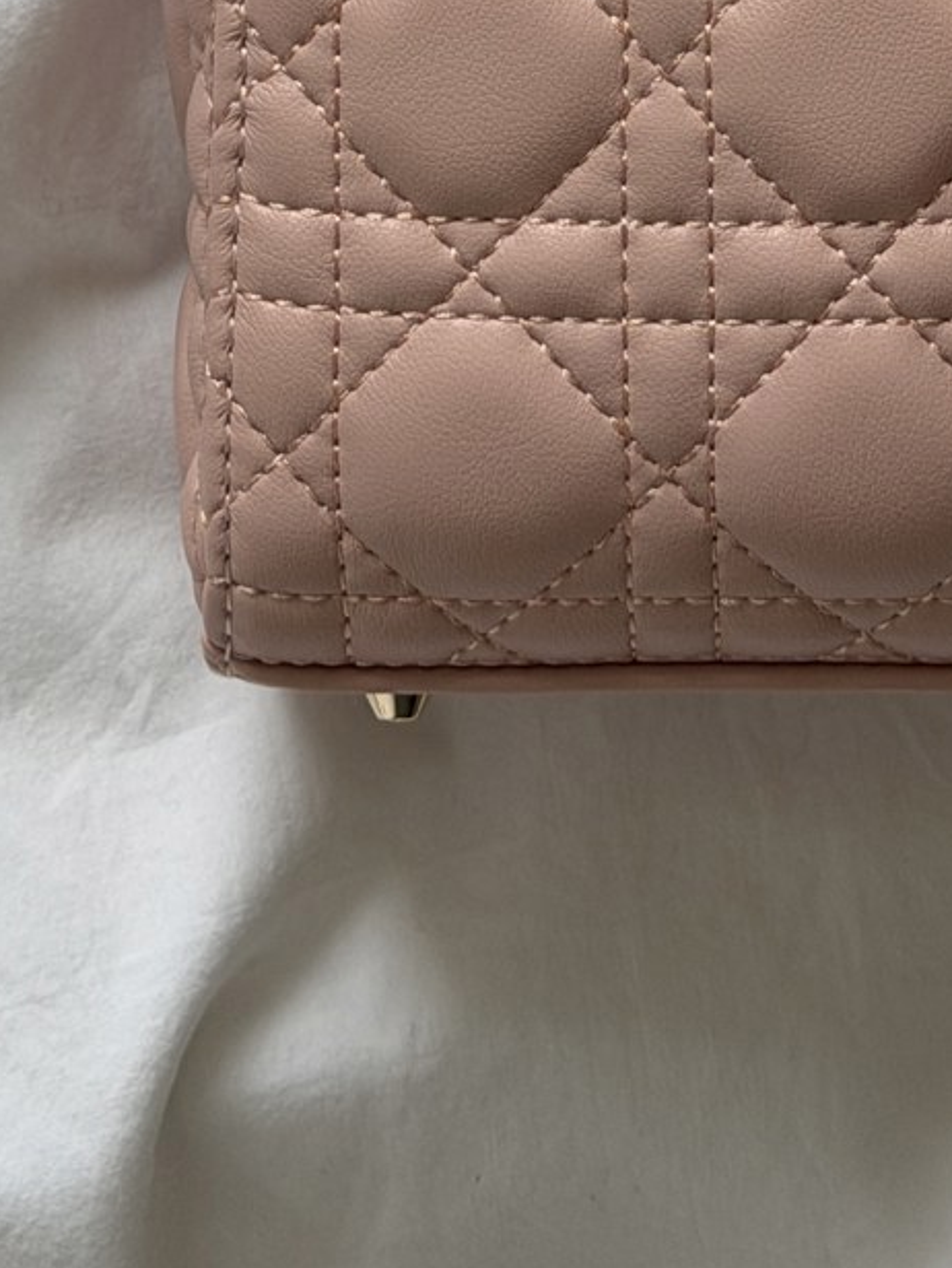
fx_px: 5714
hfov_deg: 9.5
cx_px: 645
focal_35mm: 156
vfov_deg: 12.0
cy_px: -720
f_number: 1.78
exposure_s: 1/134
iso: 50
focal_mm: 6.76
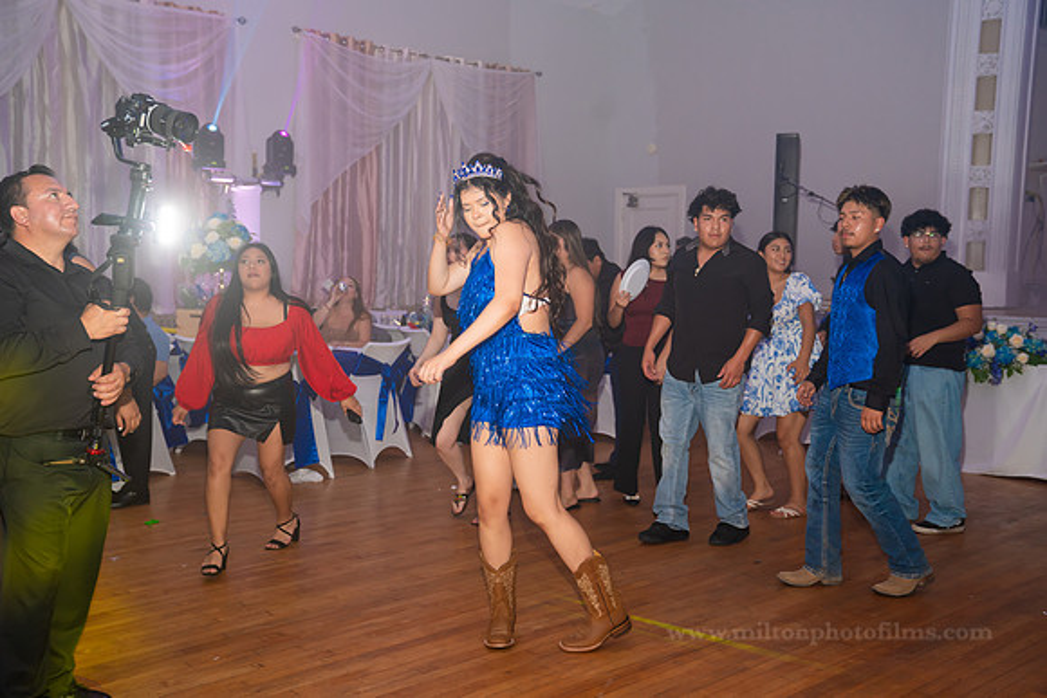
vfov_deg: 36.0
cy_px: 349
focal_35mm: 37
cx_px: 524
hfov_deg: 51.9
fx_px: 1076
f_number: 3.5
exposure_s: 1/80
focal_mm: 37
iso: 800
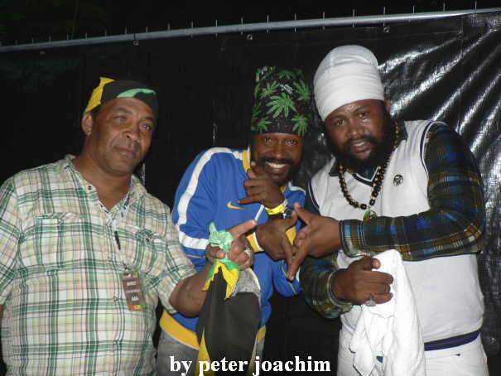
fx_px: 507
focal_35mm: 35
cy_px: 188
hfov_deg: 52.6
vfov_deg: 40.7
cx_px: 250
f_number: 2.8
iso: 100
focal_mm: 6
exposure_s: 1/60
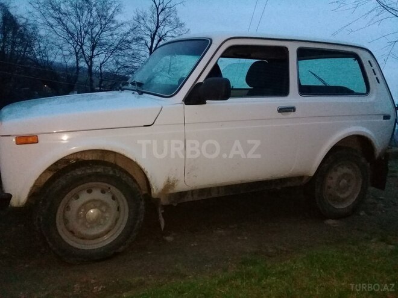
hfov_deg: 58.4
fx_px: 356
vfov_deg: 45.4
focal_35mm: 31
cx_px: 199
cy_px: 149
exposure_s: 1/25
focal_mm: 3.3
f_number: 2.2
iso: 640
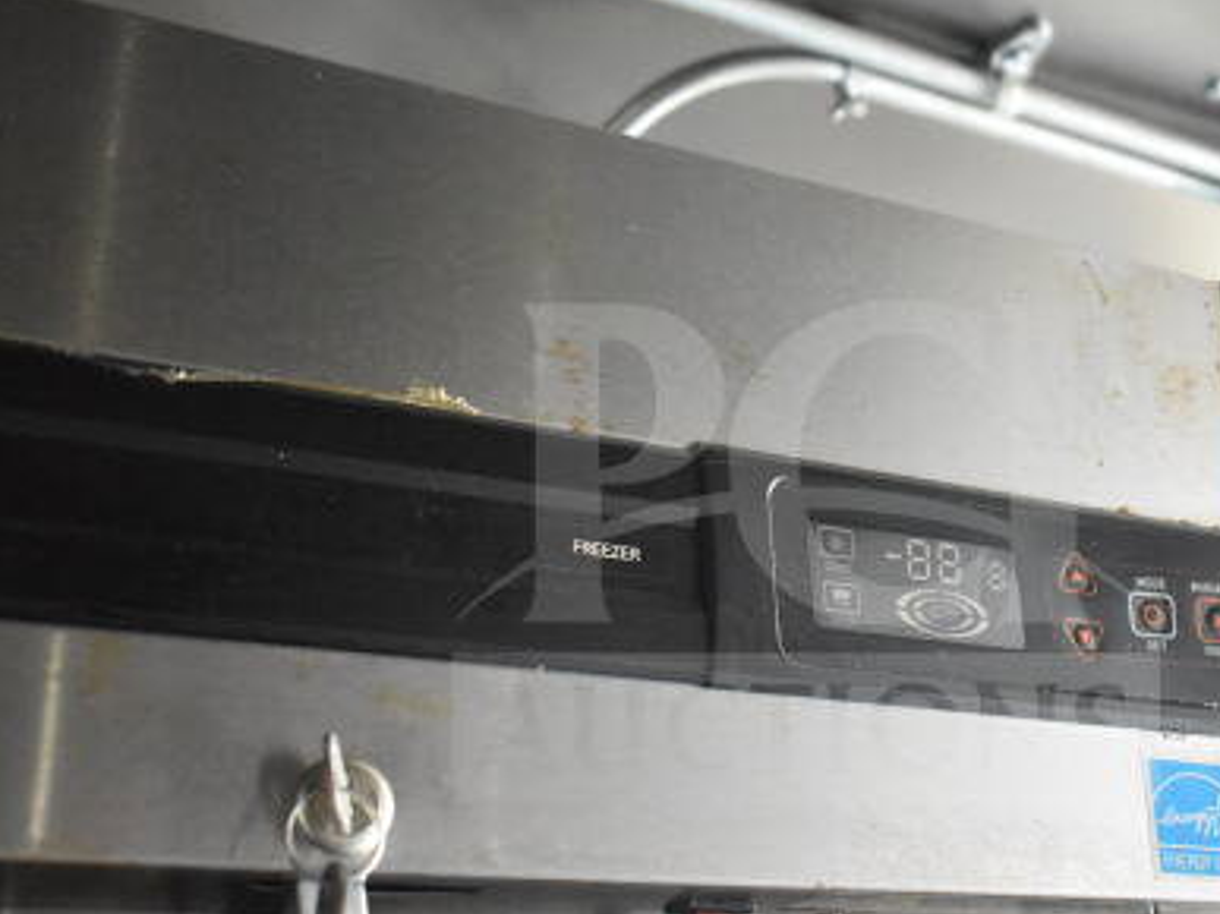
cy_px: 553
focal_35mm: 50
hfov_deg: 37.8
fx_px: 1762
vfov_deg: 29.0
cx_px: 804
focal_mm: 22
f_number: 3.8
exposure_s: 1/40
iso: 5600
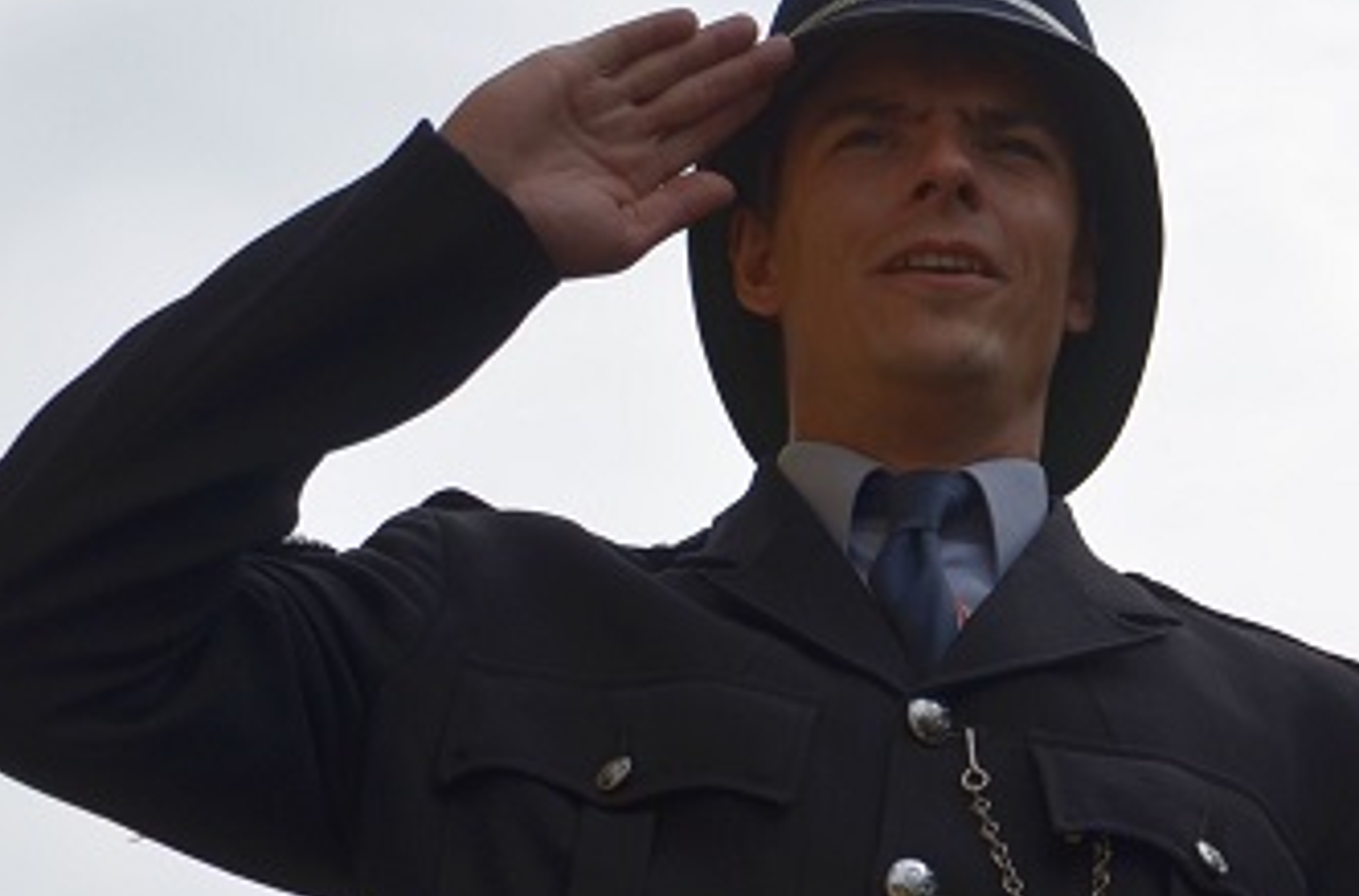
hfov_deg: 14.2
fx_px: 5230
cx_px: 1727
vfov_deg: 9.8
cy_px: 311
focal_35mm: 139
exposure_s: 1/1600
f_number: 4.2
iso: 100
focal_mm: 30
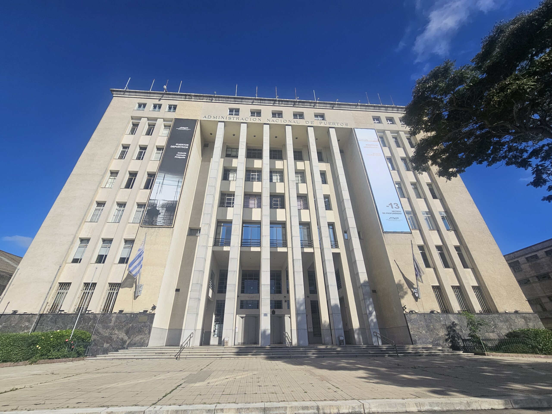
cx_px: 276
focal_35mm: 13
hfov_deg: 106.2
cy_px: 207
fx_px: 207
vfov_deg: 89.9
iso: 50
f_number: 2.2
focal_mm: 2.2
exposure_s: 1/4420
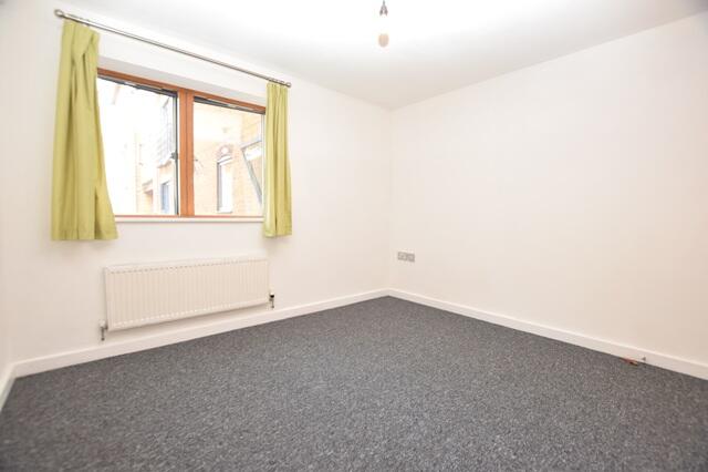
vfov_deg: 77.3
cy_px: 236
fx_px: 295
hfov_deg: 100.4
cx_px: 354
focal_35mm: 15
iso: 800
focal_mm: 10
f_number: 4.5
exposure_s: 1/80
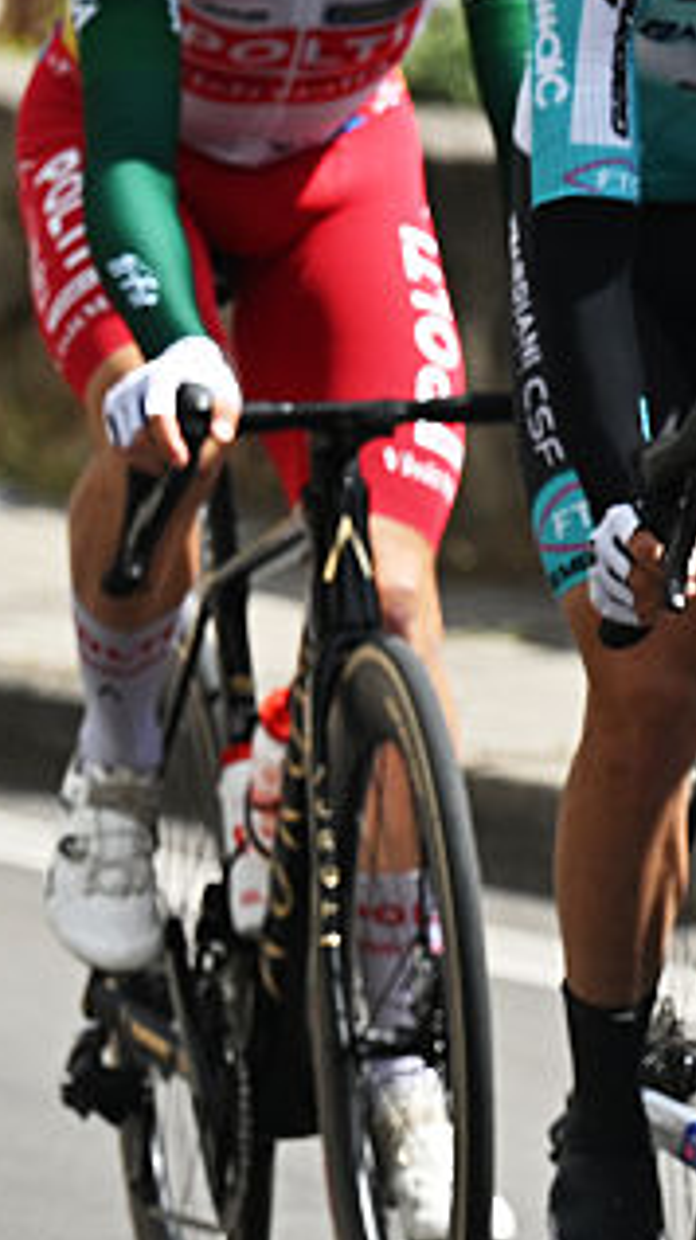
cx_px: 1541
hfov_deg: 1.4
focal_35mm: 863
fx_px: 28352
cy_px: 622
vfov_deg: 2.5
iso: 250
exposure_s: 1/2000
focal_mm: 170
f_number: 5.6
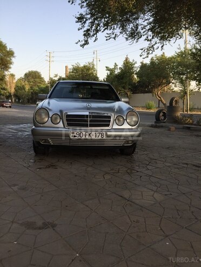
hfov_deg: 48.2
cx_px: 100
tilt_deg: -7.9
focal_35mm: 29
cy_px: 134
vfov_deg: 61.7
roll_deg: -0.3
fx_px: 225
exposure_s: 1/514
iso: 32
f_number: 2.2
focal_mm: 4.15
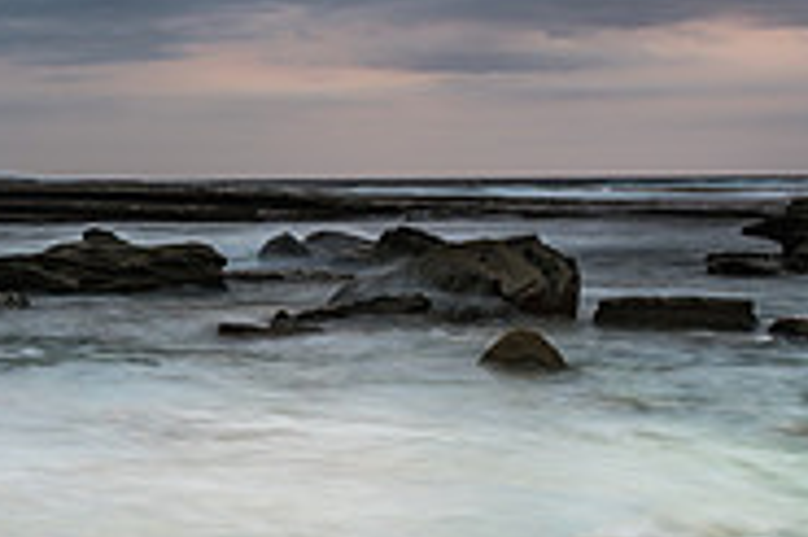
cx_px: -227
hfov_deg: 23.7
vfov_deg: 17.9
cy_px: 282
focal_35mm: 76
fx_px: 1704
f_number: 11
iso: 40
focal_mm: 24
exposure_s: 2
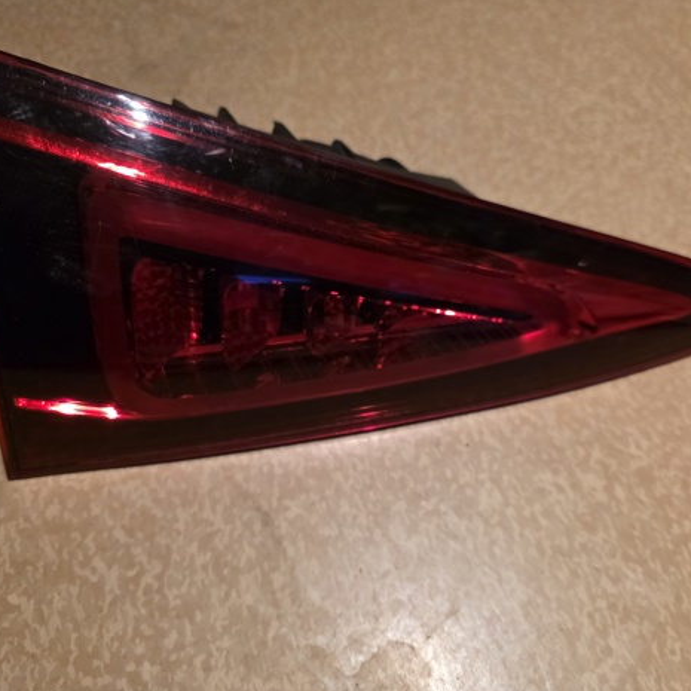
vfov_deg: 57.3
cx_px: 336
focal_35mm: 28
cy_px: 339
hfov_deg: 57.3
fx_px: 632
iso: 800
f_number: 1.7
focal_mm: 6.3
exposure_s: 1/100
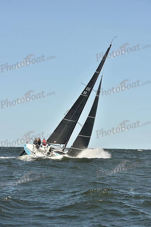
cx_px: 76
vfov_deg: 22.6
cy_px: 114
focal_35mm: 90
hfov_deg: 15.2
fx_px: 566
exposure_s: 1/800
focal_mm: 90
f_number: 9
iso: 250
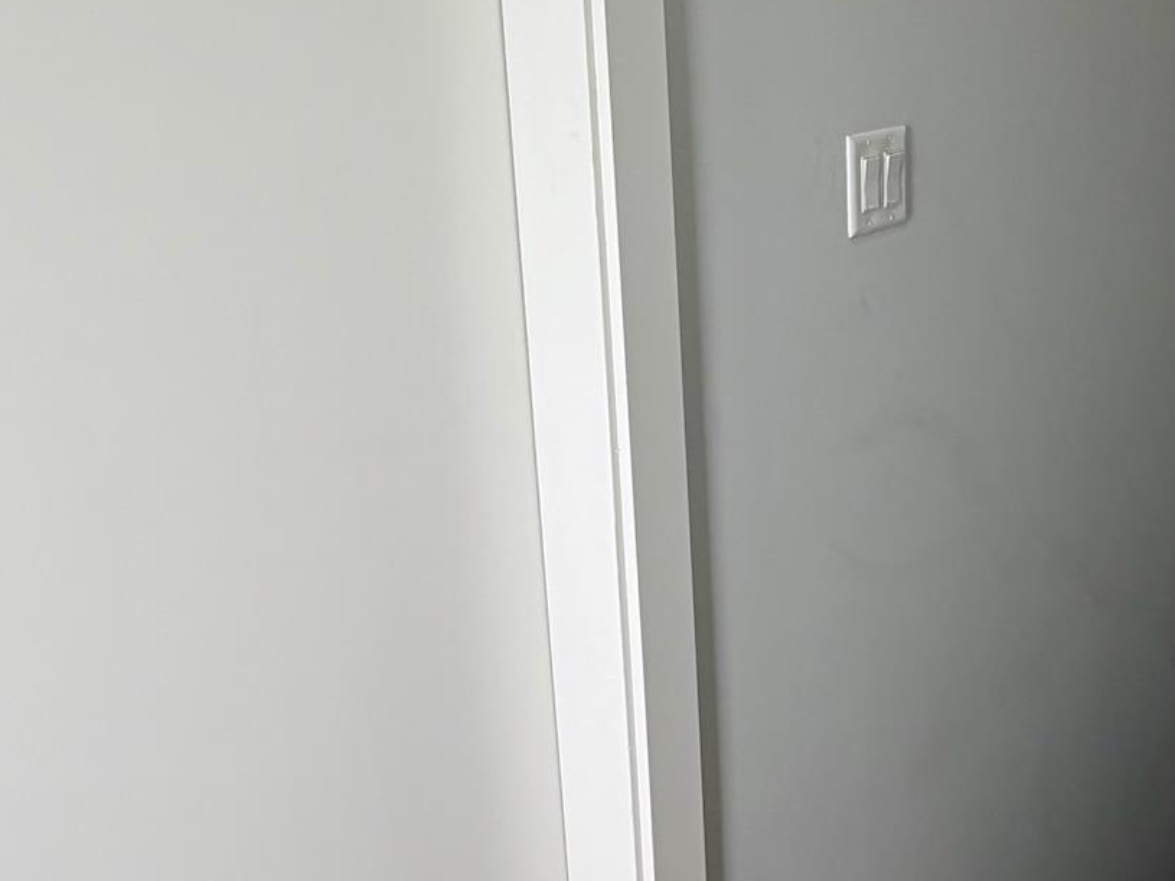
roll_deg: +3.4
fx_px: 1120
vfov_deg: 41.8
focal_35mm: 33
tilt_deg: -10.9
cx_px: 663
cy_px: 235
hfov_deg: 55.2
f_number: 2.2
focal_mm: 2.22
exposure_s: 1/120
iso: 100
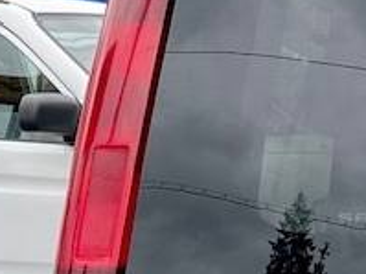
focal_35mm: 161
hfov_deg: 11.0
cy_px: 392
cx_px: 769
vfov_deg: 9.0
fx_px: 1701
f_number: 1.6
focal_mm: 5.1
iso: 32
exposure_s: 1/480
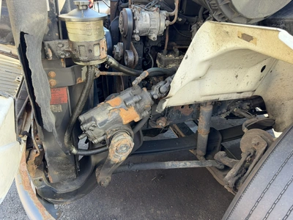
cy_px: 110
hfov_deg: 71.6
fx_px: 203
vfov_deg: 56.8
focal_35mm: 24
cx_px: 146
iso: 100
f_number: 1.78
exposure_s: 1/176
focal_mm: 6.76
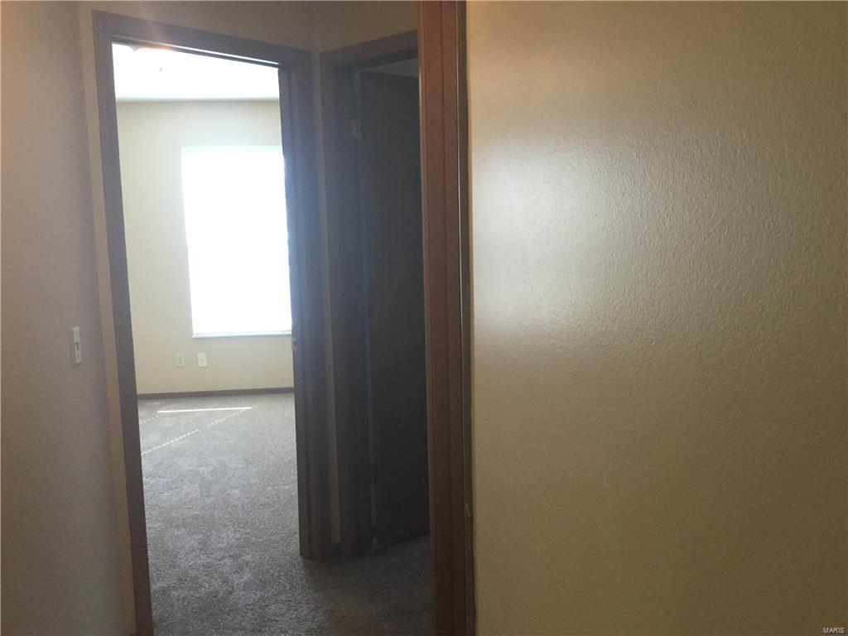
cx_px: 424
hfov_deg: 58.4
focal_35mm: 31
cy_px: 318
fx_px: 759
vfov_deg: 45.4
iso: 32
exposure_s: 1/30
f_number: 2.4
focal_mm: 3.3
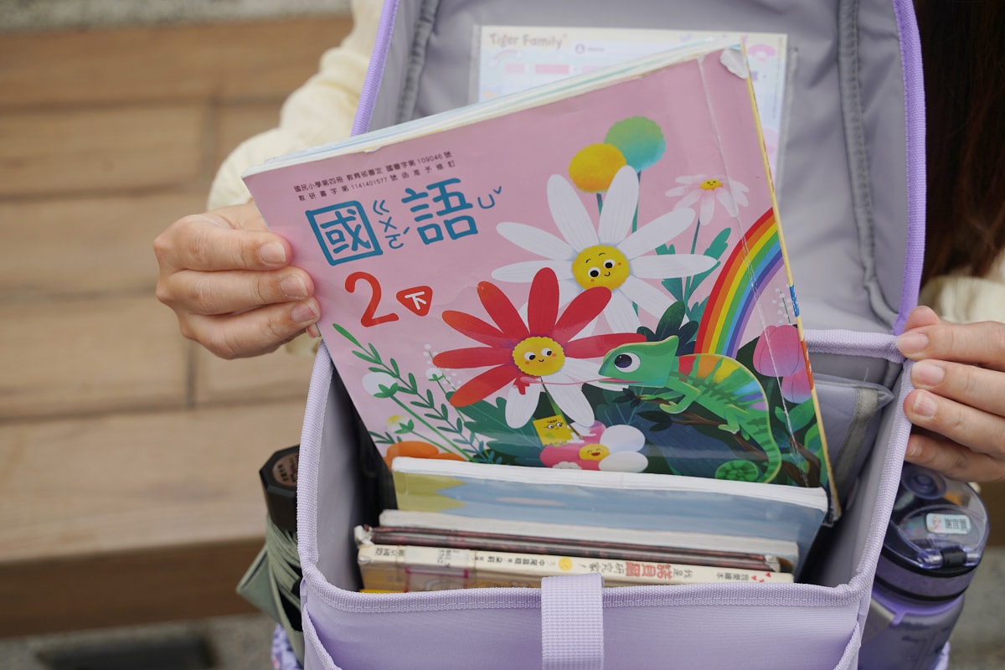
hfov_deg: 48.5
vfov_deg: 33.4
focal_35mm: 40
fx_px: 1117
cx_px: 502
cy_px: 335
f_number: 4
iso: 100
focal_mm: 40
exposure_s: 1/160
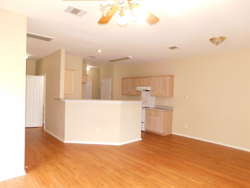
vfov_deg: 58.9
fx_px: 166
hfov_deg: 73.9
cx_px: 125
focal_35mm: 23
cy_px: 94
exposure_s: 1/30
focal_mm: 4
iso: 280
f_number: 3
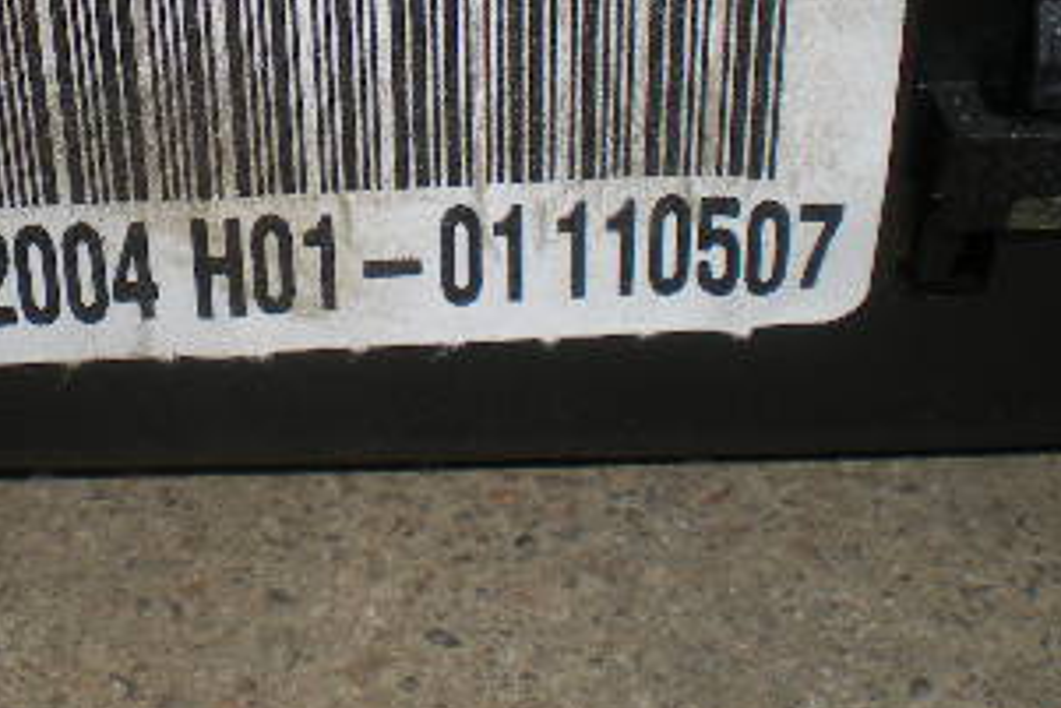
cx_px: 250
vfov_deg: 16.1
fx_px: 2477
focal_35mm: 84
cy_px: 53
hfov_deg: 23.9
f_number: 4.6
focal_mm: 6.3
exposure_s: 1/60
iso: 64
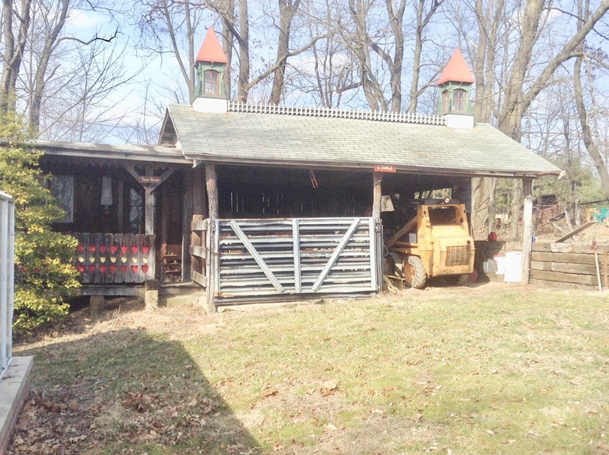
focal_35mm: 40
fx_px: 703
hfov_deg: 46.8
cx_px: 287
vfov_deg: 35.9
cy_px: 214
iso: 25
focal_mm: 3.3
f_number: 2.4
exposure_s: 1/673
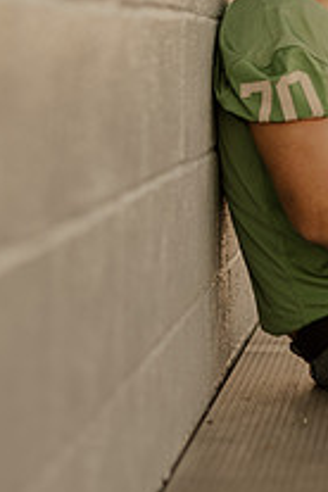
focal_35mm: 163
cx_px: 288
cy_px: 71
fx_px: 2227
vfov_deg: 12.5
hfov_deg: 8.4
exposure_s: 1/400
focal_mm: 50
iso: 64
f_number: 1.4
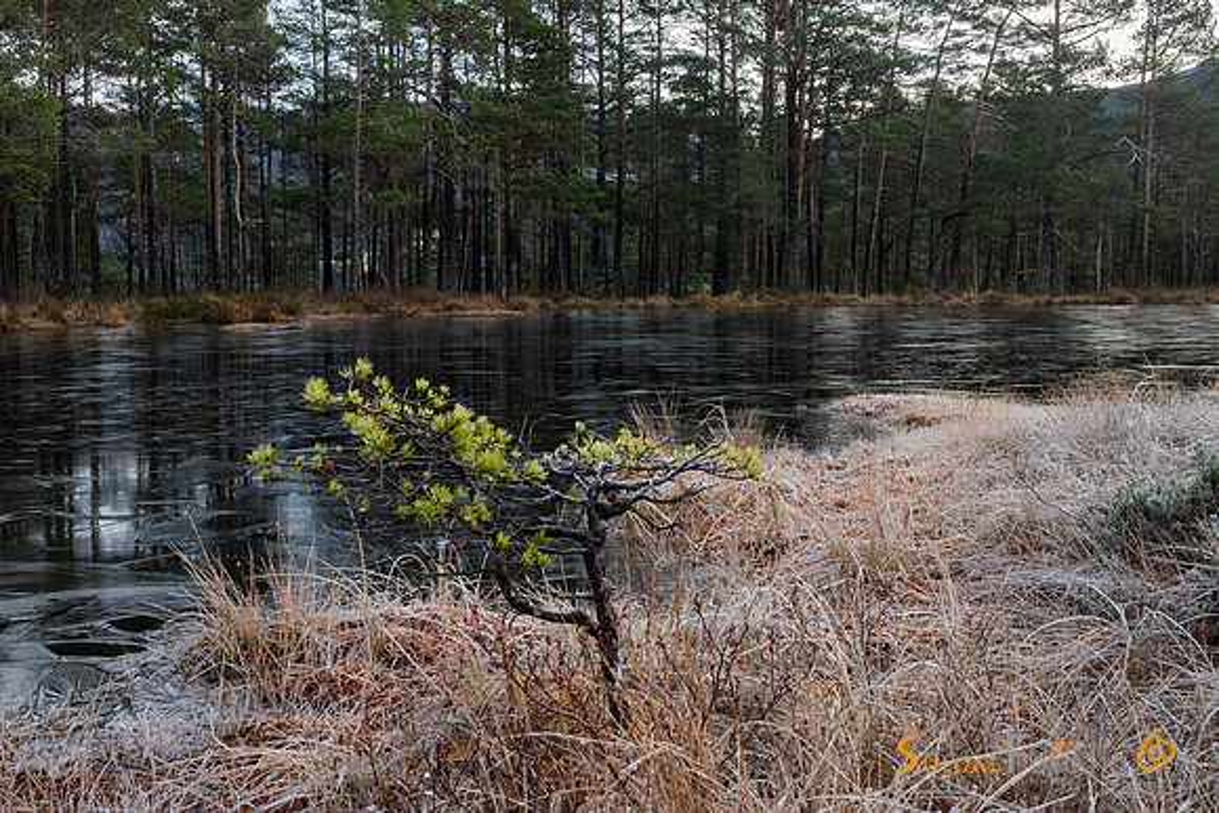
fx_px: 1310
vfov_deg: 34.4
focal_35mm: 39
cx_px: 557
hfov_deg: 49.8
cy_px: 322
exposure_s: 1/60
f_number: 13
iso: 1600
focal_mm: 17
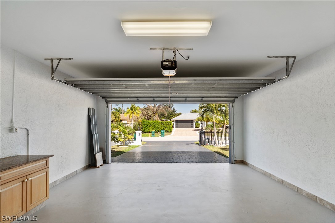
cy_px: 112
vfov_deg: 73.7
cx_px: 168
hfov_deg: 96.7
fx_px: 149
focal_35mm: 16
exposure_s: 1/250
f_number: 5
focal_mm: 16
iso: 100
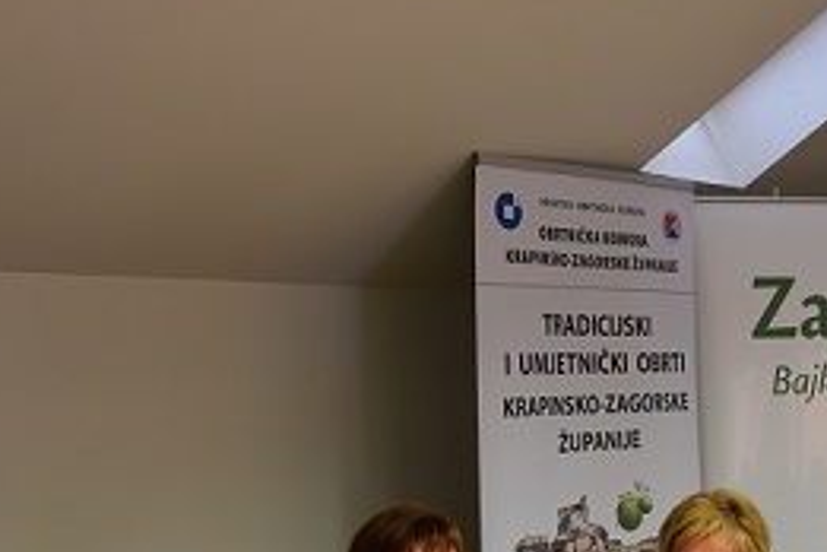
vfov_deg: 18.7
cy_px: 531
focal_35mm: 71
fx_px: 1634
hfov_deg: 27.7
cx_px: 681
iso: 560
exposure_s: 1/60
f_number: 4
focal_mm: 21
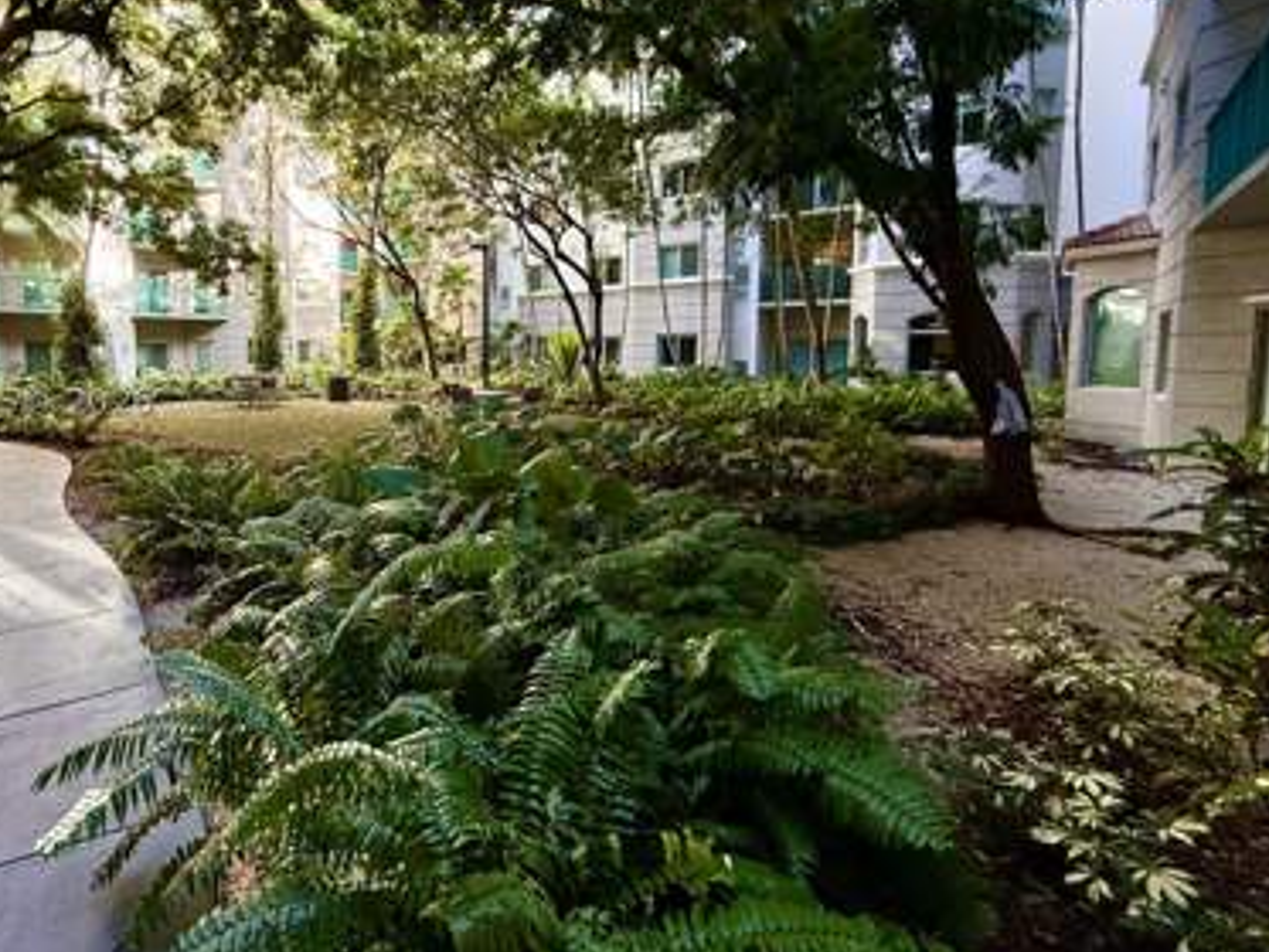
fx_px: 660
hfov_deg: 85.8
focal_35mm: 18
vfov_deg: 71.2
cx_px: 466
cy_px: 401
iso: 80
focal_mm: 2.22
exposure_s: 1/99
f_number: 2.2
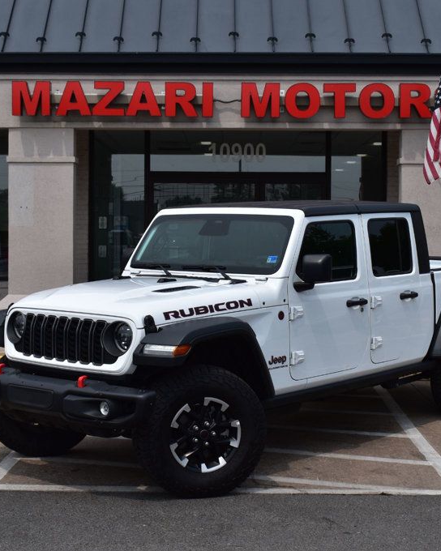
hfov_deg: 23.2
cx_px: 221
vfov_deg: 28.8
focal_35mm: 66
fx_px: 1072
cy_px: 276
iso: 200
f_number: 11
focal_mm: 31
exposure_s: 1/500
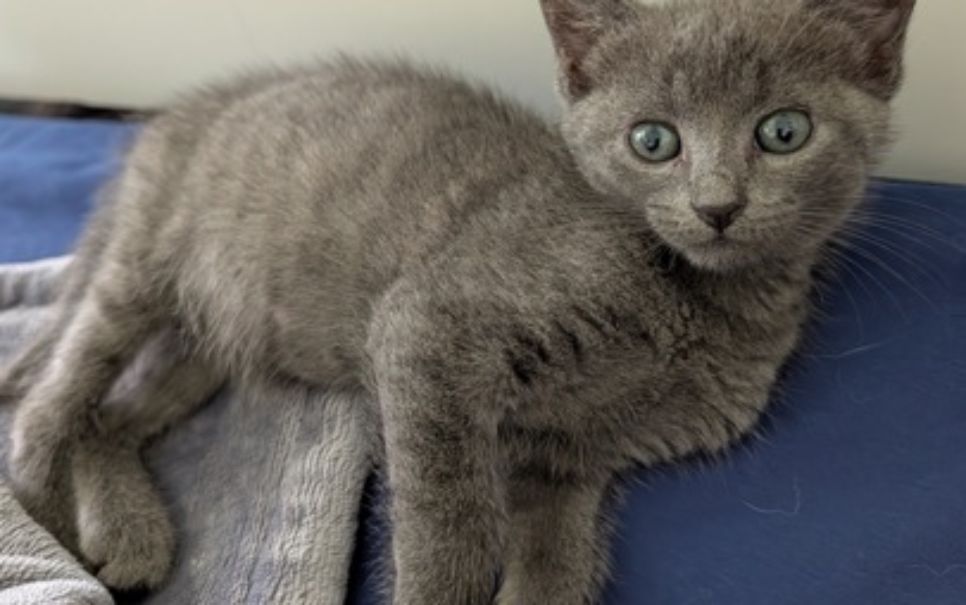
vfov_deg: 36.2
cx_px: 497
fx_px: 922
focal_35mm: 35
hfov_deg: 55.3
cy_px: 243
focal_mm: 6.9
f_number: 1.68
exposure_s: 1/110
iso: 1141
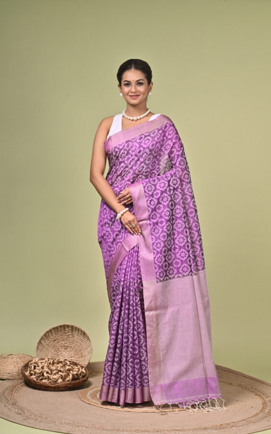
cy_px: 217
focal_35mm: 87
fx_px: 1028
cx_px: 136
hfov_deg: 15.0
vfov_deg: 23.8
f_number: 8
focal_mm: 85
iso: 400
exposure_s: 1/160
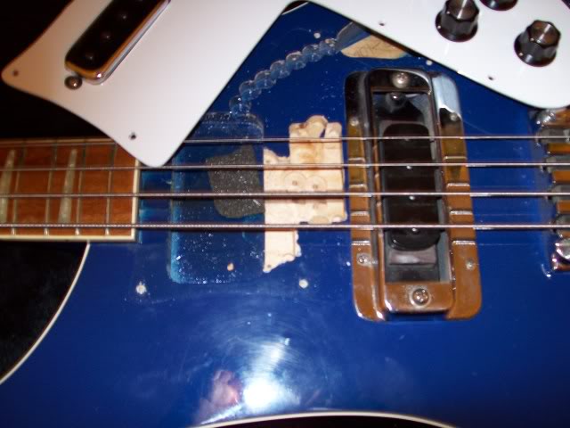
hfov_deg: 51.4
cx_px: 285
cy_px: 214
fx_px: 593
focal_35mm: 36
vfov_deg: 39.7
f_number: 2.7
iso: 80
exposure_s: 1/2
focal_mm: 6
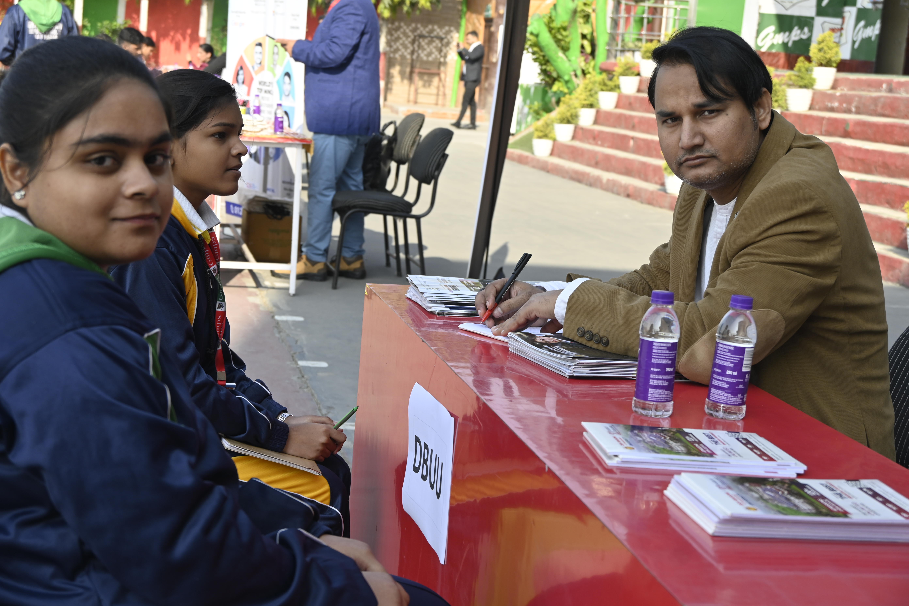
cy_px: 303
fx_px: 1439
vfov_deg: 23.8
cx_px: 454
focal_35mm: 57
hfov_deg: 35.1
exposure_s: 1/250
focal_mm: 38
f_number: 5.6
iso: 125
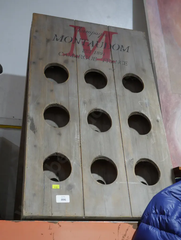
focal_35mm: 46
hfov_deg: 31.5
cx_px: 90
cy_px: 120
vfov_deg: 41.2
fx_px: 320
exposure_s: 1/60
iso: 1000
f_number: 5.1
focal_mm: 23
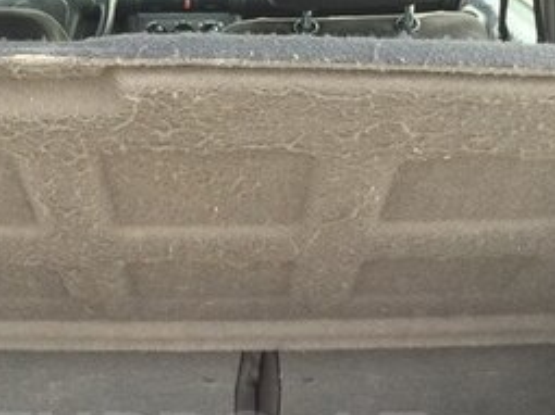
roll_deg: +1.1
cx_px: 205
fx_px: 1202
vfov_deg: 18.9
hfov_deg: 25.9
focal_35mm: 75
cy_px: 444
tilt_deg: -29.4
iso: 40
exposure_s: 1/100
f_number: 2.2
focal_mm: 4.15
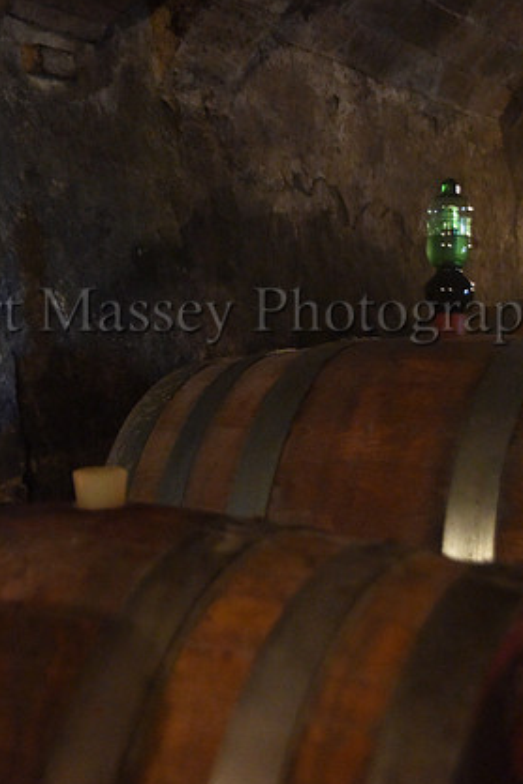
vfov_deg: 31.3
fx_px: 1395
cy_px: 316
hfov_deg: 21.2
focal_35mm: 64
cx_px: 253
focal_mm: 46
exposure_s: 1/100
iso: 12800
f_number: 3.2
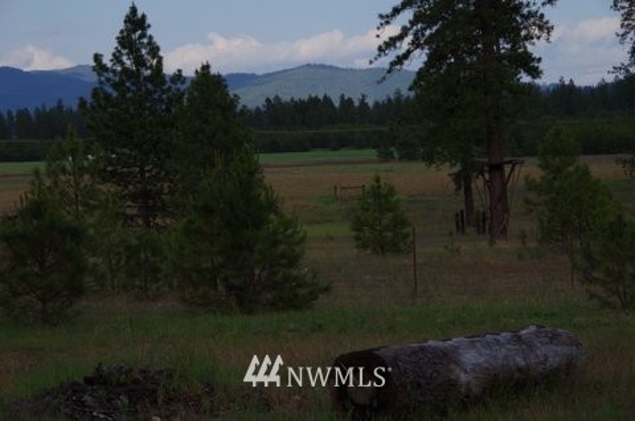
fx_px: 2060
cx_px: 318
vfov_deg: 11.7
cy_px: 210
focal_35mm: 117
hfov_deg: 17.5
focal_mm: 78
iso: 400
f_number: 16
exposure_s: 1/250
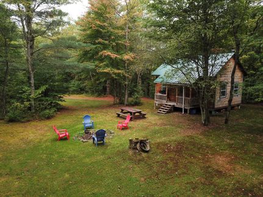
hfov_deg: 67.3
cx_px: 132
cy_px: 98
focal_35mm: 26
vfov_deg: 53.0
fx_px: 197
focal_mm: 4.73
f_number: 2.2
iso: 100
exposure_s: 1/240
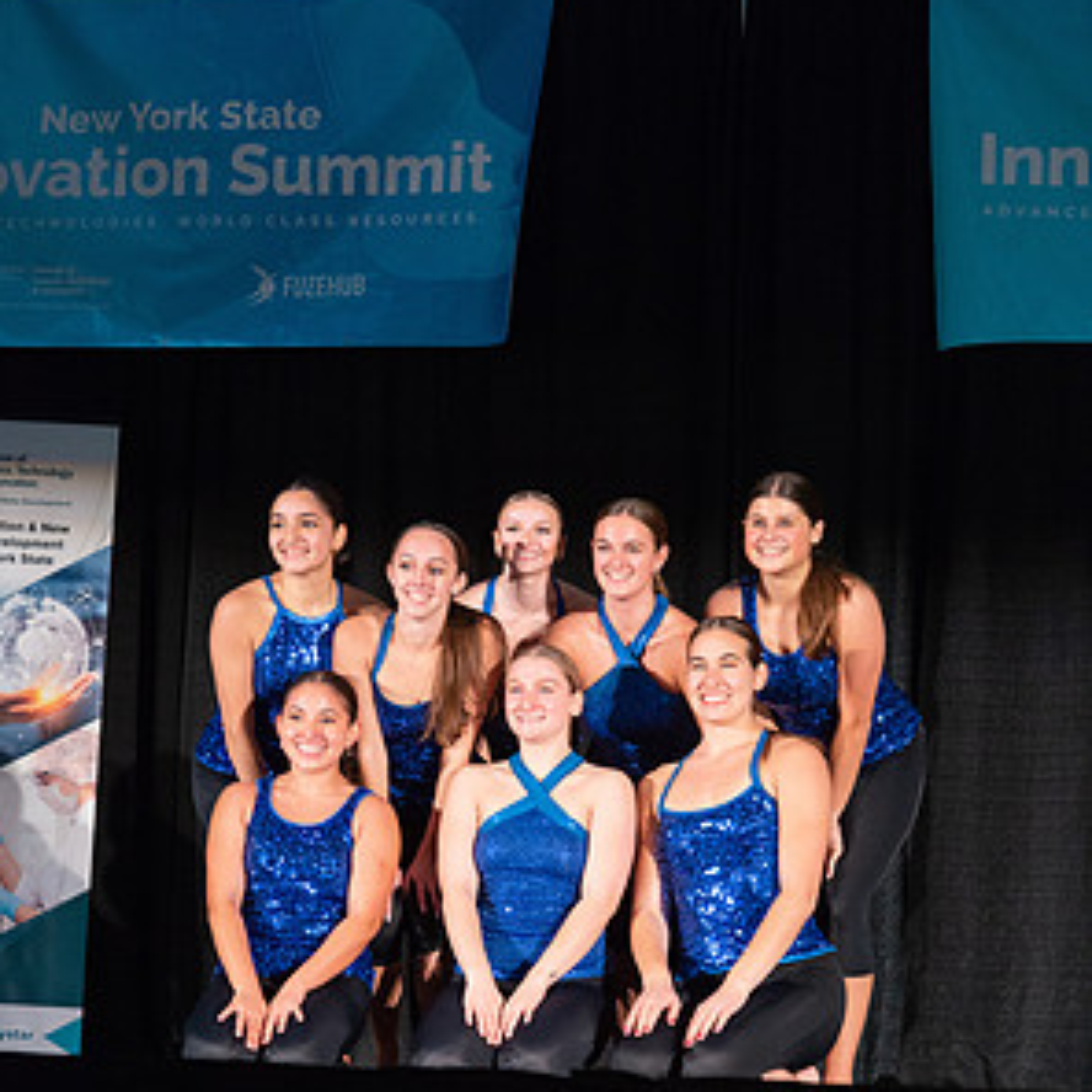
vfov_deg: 15.8
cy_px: 660
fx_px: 3926
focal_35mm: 110
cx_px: 542
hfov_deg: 15.8
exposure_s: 1/250
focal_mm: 85
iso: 2500
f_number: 4.5
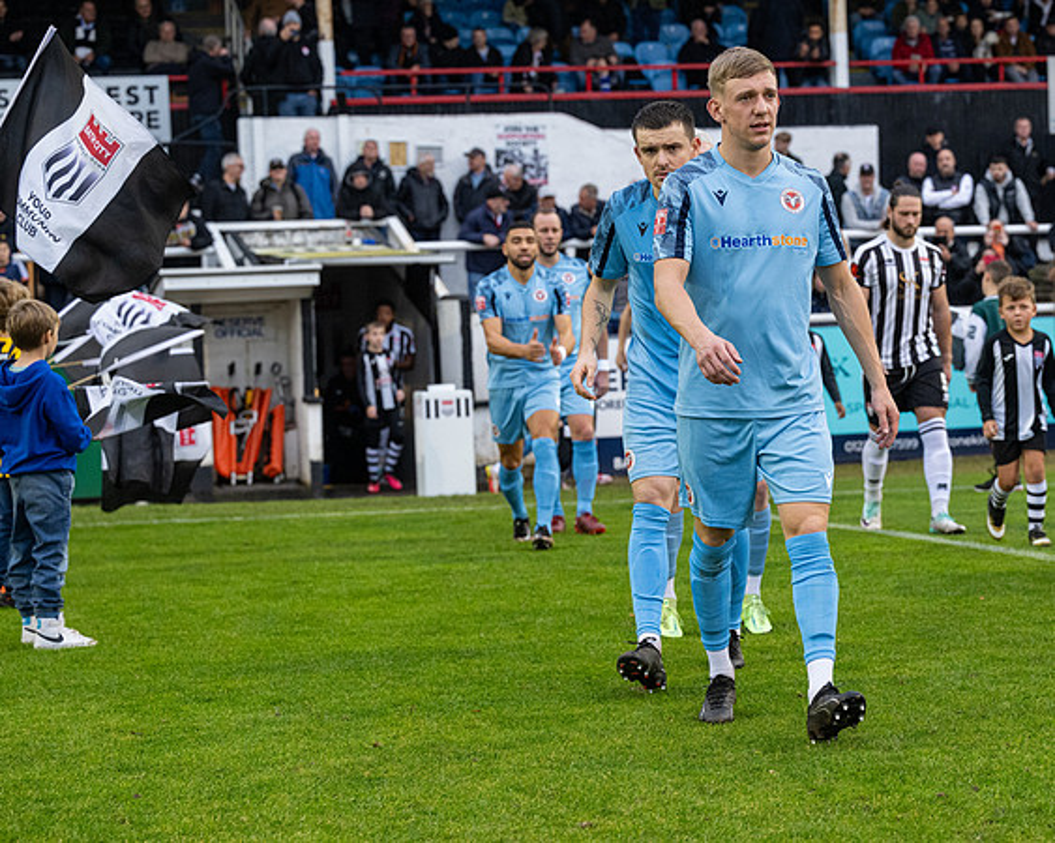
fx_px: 2910
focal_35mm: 93
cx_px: 722
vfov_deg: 16.5
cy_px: 442
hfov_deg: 20.5
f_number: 4
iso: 2000
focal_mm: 70
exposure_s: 1/500
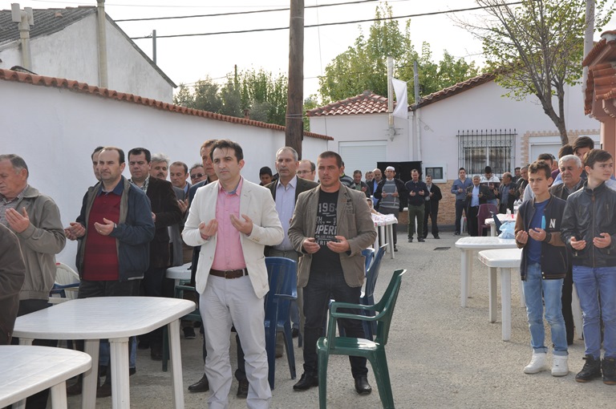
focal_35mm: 57
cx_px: 308
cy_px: 204
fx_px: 974
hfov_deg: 35.1
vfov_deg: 23.7
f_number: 10
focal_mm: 38
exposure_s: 1/200
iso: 200
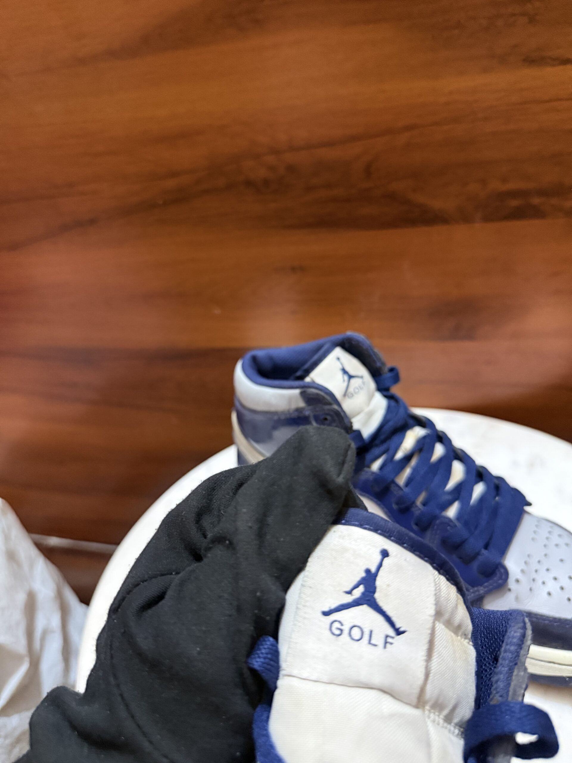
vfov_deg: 71.6
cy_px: 382
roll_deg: +6.3
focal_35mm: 24
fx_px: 529
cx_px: 286
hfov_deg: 56.8
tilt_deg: -31.1
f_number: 1.78
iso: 640
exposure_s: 1/33
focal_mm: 6.76
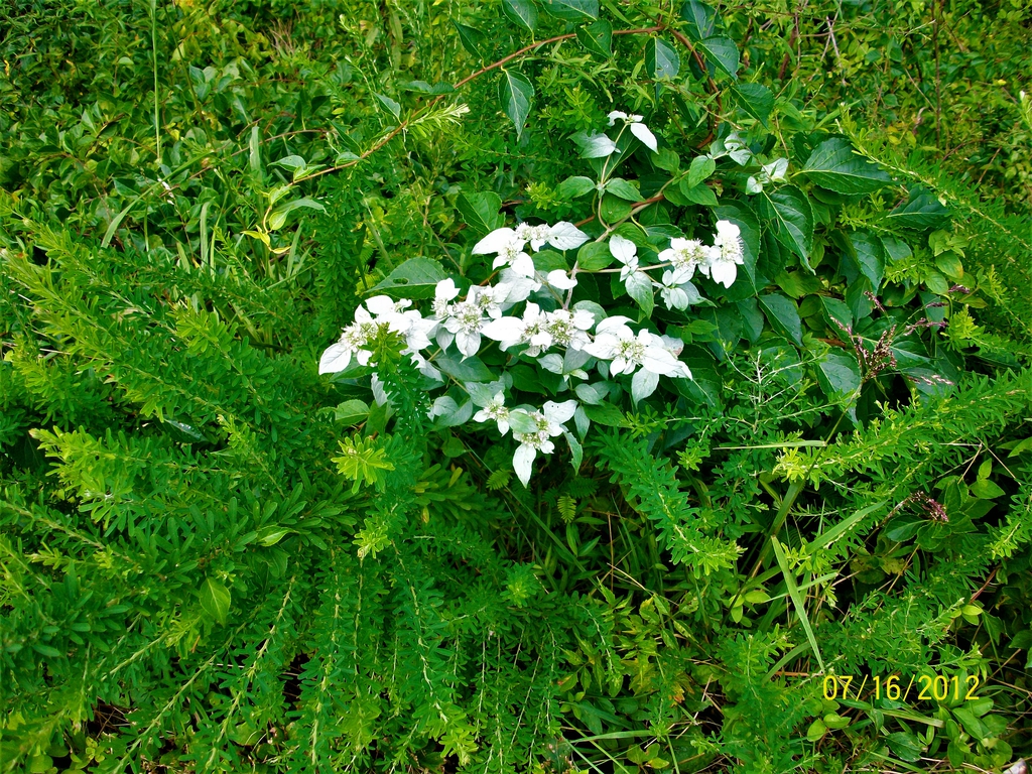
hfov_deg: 56.8
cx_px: 516
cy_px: 387
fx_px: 954
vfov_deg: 44.2
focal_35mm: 32
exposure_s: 1/125
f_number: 2.8
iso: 64
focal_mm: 5.7
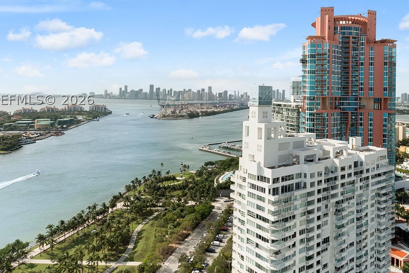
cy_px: 99
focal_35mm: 26
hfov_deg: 68.2
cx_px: 258
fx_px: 295
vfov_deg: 49.0
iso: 100
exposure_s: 1/200
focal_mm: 10
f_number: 8
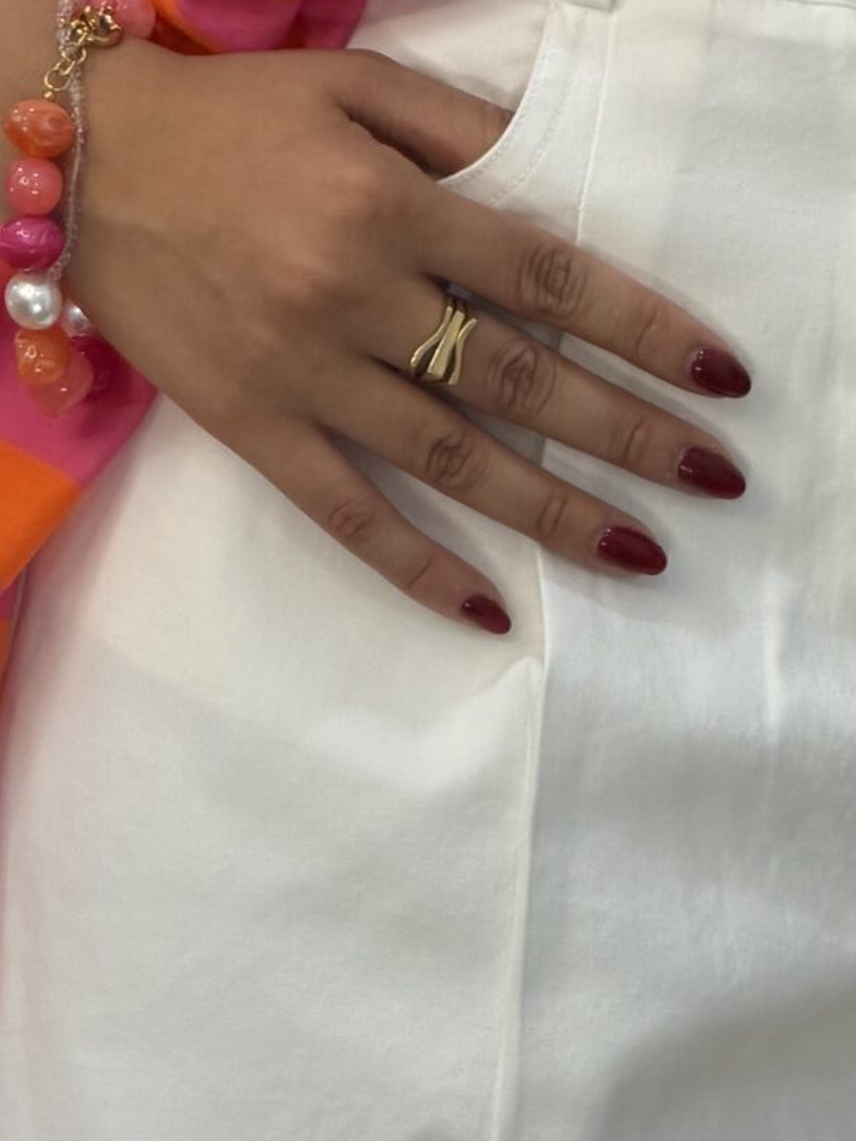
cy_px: 605
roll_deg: -2.4
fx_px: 10551
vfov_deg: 6.2
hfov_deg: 4.6
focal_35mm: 320
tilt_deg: -24.5
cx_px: 698
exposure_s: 1/98
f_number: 2.8
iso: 100
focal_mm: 16.89
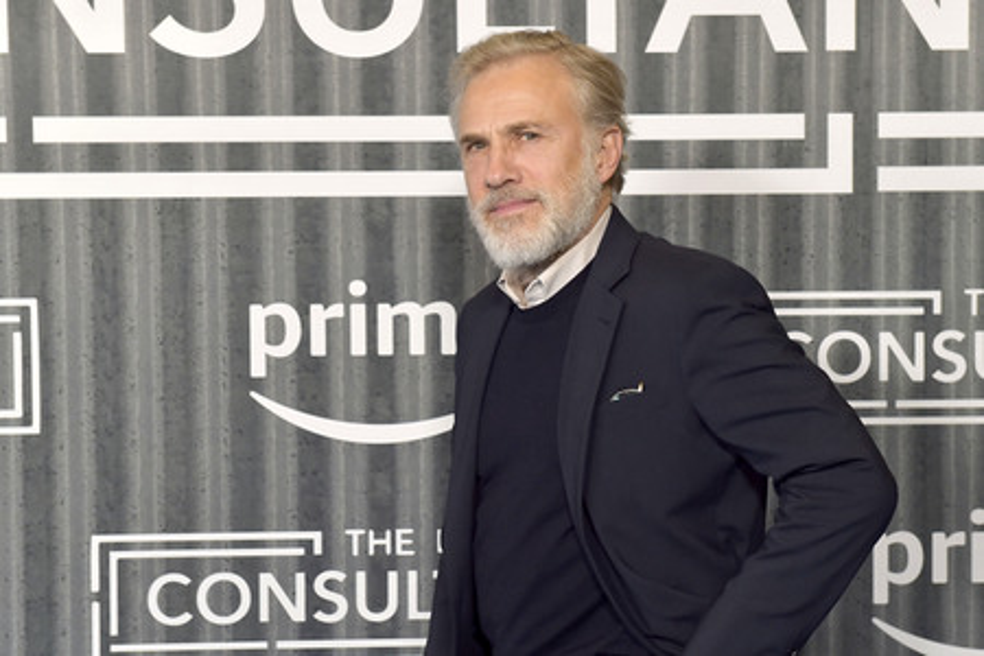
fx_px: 1913
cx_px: 492
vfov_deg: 19.5
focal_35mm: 70
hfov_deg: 28.8
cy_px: 328
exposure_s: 1/250
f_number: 6.3
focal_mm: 70
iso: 2500
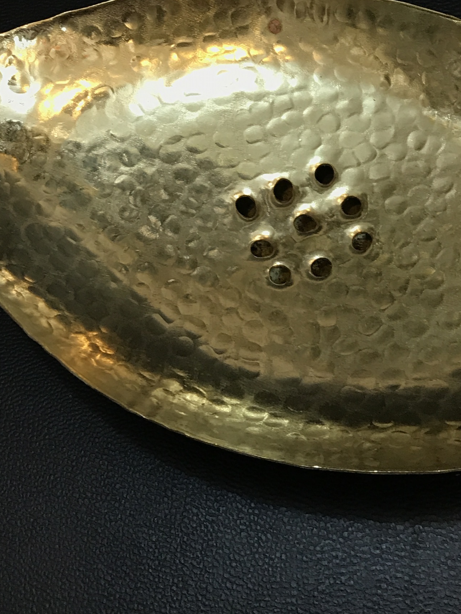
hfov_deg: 22.1
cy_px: 14
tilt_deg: -54.7
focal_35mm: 66
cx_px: 322
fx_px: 1172
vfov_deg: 27.8
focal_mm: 3.99
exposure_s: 1/17
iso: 40
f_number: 1.8
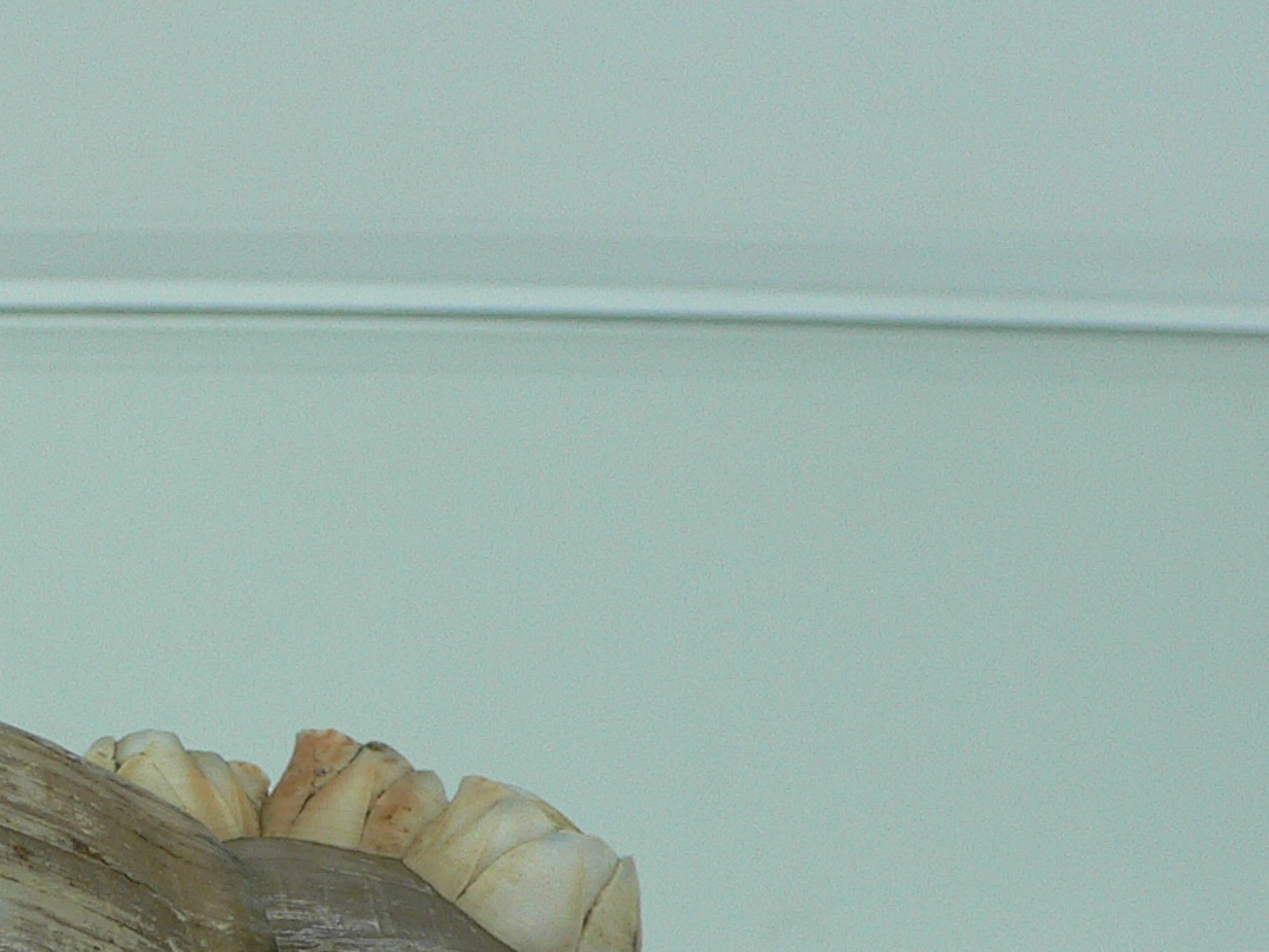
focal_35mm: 77
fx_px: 2823
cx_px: 40
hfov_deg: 24.3
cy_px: 899
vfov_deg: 18.7
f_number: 2.8
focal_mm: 4.6
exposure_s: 1/60
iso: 100
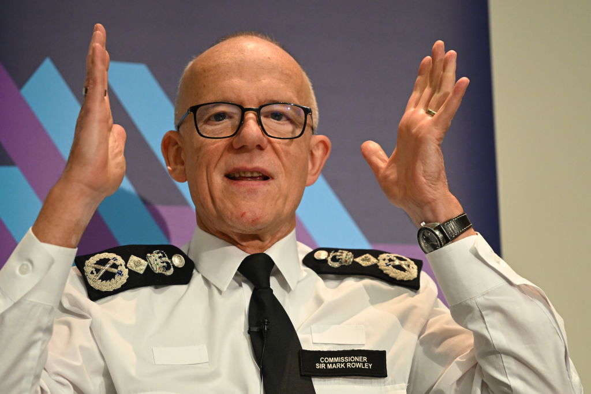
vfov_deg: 11.6
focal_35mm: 118
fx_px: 1937
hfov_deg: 17.3
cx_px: 296
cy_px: 197
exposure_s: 1/320
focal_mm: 79
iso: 2500
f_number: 2.8
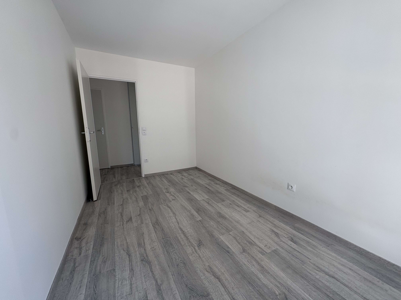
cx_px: 200
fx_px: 162
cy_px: 150
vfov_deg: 85.7
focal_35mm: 14
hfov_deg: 102.1
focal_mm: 2.22
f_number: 2.2
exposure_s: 1/99
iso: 50
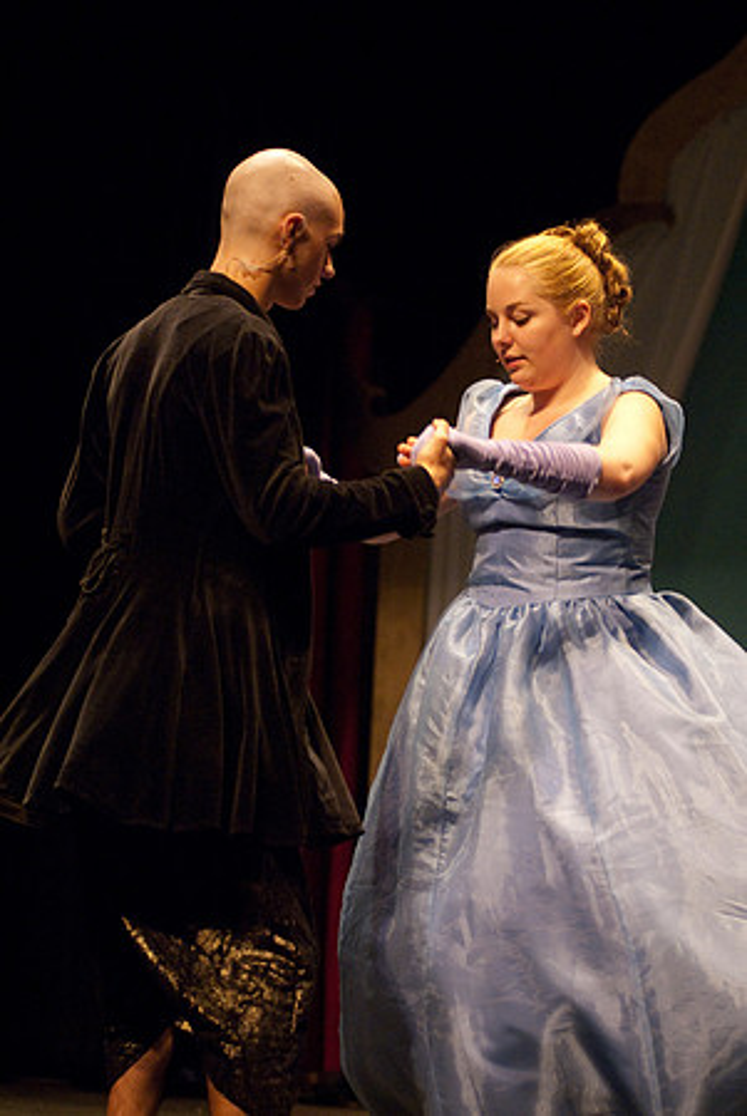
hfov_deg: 10.7
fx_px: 4006
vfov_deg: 15.9
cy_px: 558
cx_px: 374
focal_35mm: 129
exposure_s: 1/160
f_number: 2.8
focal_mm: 86
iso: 1250
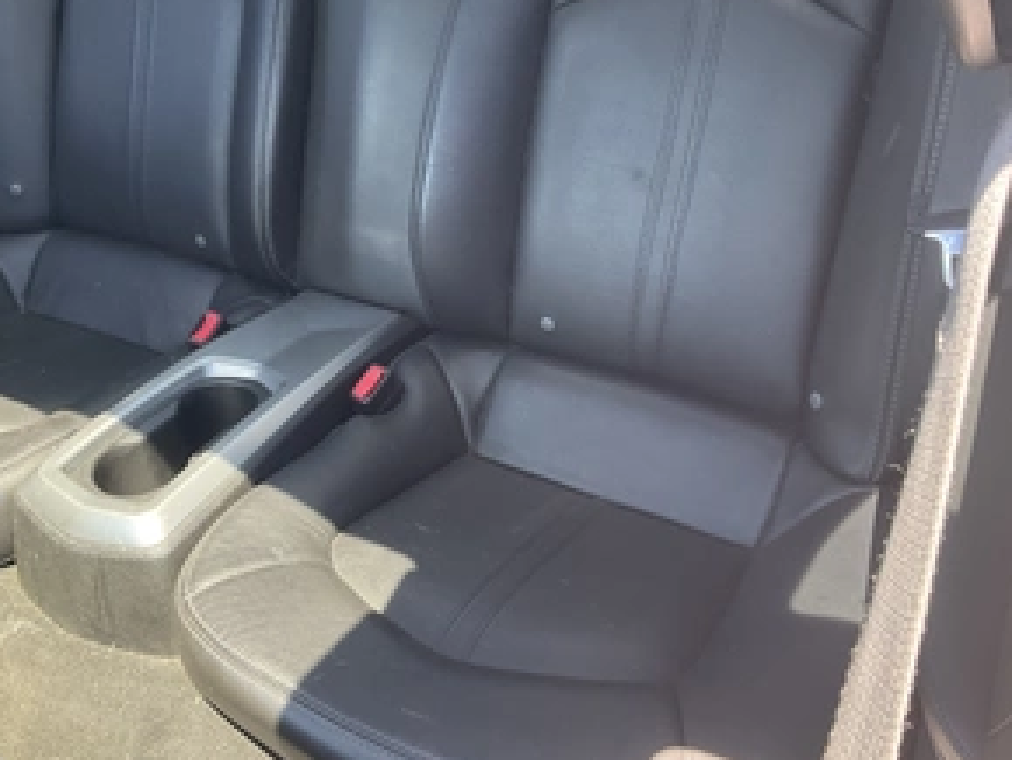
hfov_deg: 46.1
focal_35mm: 40
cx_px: 349
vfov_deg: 35.9
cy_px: 317
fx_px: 1170
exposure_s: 1/74
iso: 64
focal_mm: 3
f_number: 1.8
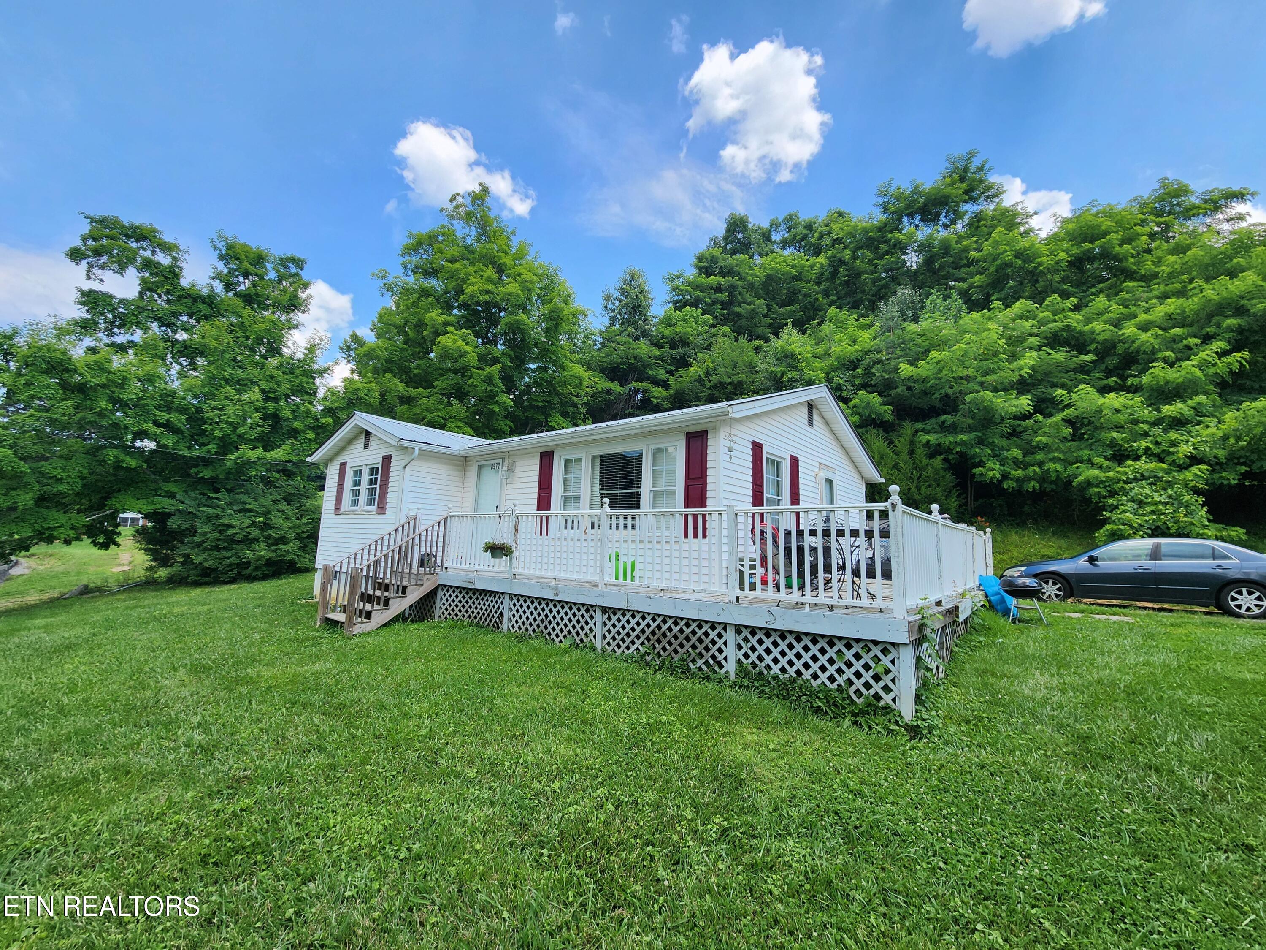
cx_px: 633
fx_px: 475
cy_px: 475
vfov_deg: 89.9
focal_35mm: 13
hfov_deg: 106.2
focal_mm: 2.2
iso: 50
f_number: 2.2
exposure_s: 1/1050
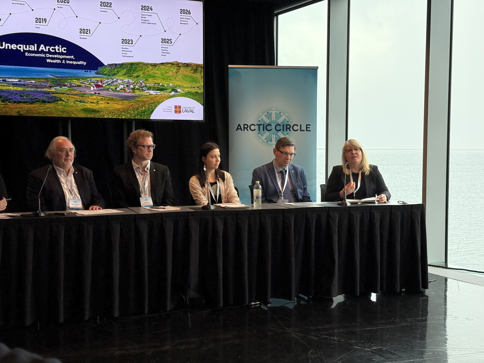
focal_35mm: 48
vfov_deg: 30.3
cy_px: 182
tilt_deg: -3.7
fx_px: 671
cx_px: 242
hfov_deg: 39.7
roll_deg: -0.2
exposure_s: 1/549
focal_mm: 6.76
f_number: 1.78
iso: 100
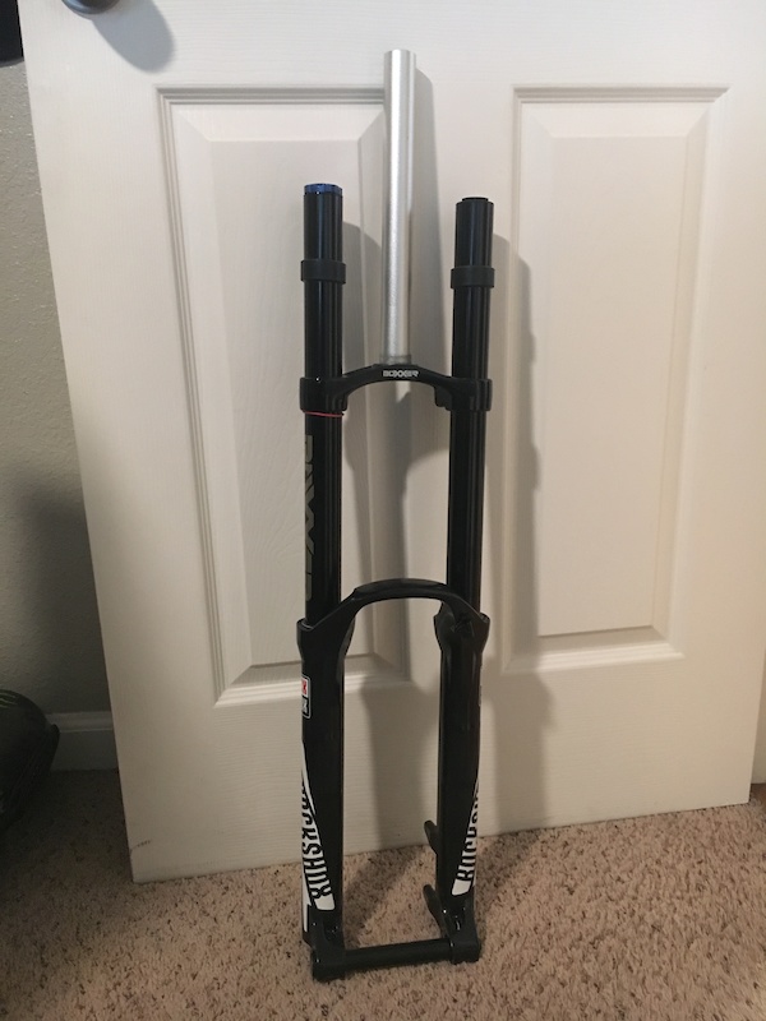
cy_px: 510
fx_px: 856
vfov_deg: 61.7
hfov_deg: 48.2
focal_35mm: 29
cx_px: 383
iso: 400
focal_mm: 4.15
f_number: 2.2
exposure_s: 1/15
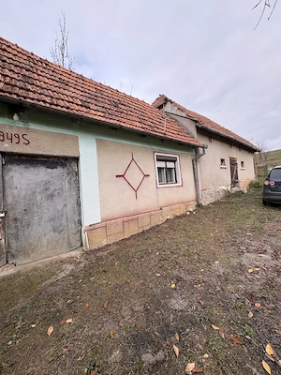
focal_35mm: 14
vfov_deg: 102.1
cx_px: 140
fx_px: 152
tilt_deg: +1.2
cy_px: 188
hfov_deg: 85.7
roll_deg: +3.7
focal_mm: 2.22
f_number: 2.2
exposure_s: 1/309
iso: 50
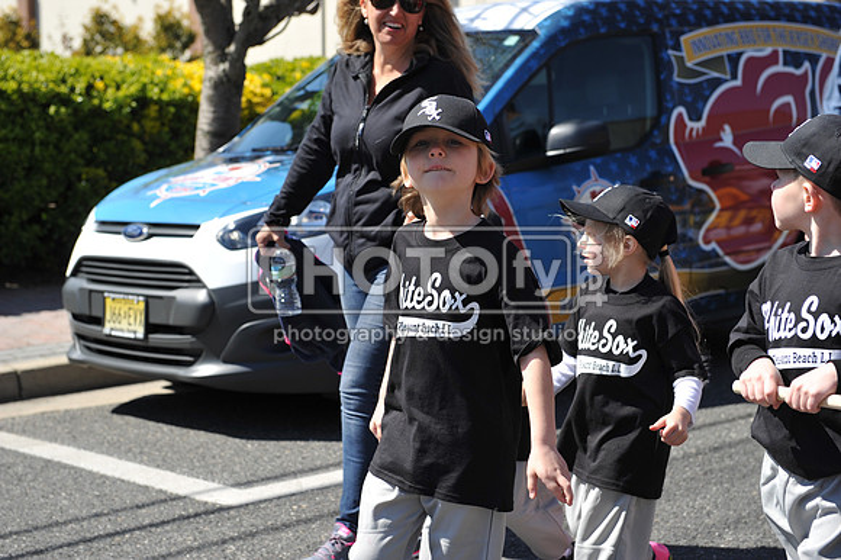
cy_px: 280
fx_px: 1634
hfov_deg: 28.9
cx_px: 420
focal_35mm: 70
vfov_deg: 19.4
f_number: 5
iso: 200
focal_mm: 70
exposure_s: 1/640
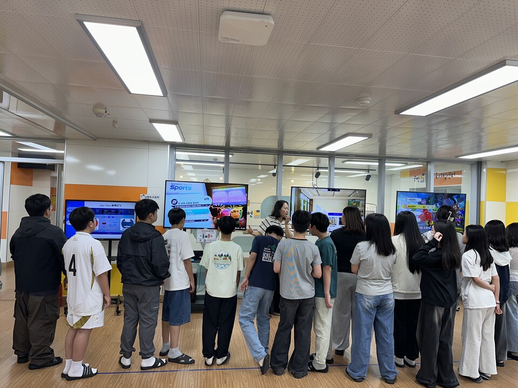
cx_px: 259
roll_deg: -1.1
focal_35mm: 24
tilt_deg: +2.0
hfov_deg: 71.6
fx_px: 359
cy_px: 194
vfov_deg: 56.8
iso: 80
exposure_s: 1/120
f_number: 1.78
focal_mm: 6.86
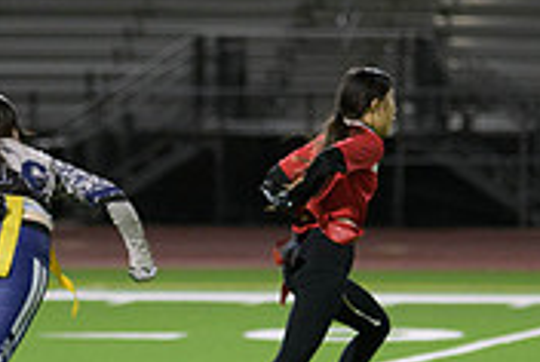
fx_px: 6927
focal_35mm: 461
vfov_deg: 3.0
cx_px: 242
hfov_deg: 4.5
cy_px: 207
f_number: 2.8
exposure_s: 1/640
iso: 3200
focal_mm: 140
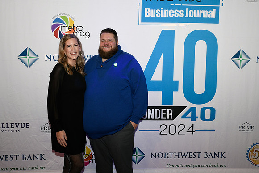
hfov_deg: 46.4
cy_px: 86
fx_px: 302
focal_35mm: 42
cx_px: 130
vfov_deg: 31.9
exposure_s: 1/60
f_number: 8
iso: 1600
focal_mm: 42
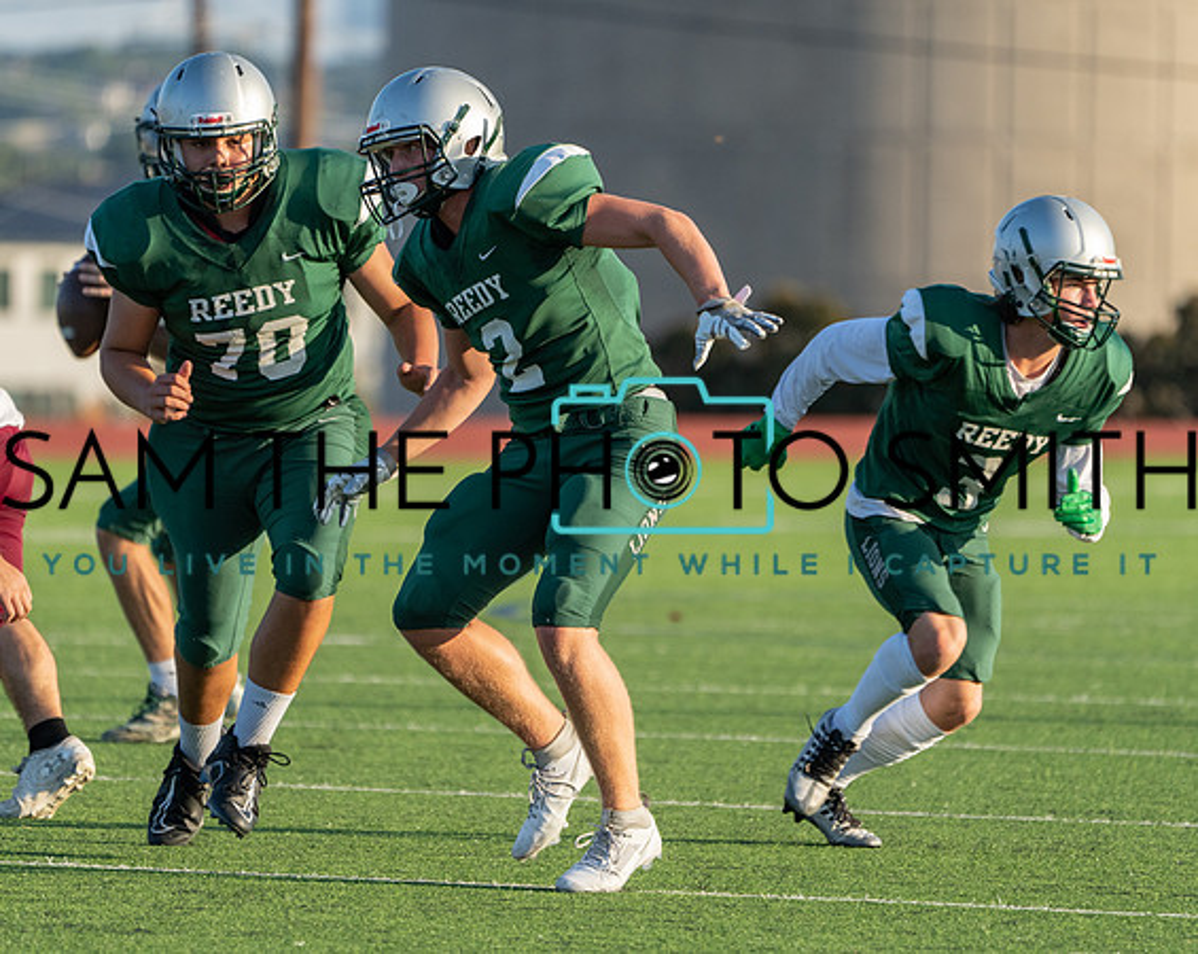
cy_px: 498
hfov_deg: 3.8
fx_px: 17987
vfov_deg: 3.0
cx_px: 621
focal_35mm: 508
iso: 640
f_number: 5.6
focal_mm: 400
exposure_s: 1/1250
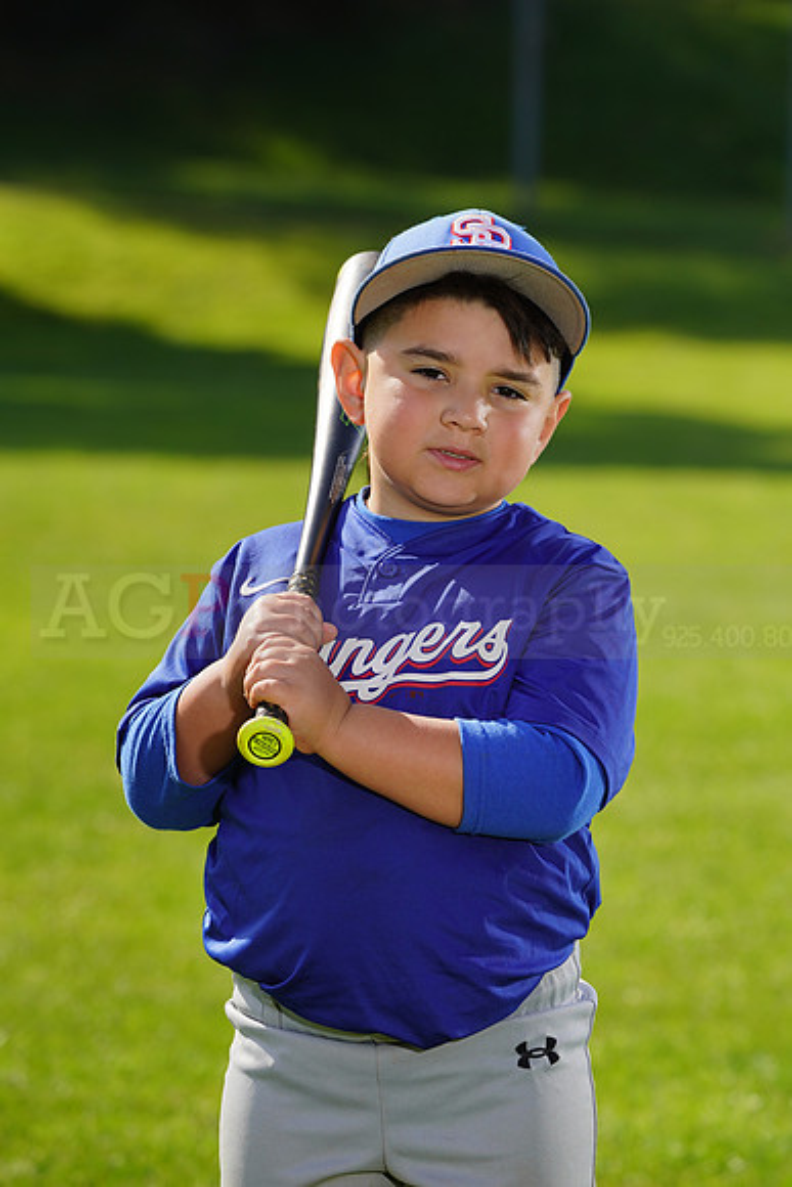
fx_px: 7453
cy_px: 594
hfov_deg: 6.1
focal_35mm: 226
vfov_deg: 9.1
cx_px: 396
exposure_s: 1/250
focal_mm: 226
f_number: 9
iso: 100
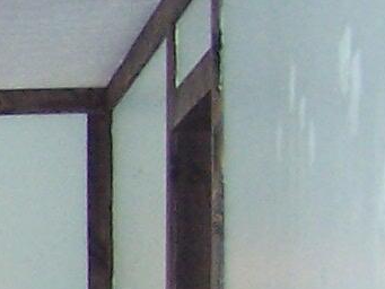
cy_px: 492
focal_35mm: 287
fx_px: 3193
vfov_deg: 5.1
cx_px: -772
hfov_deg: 6.3
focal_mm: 6.3
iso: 140
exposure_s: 1/60
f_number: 2.8
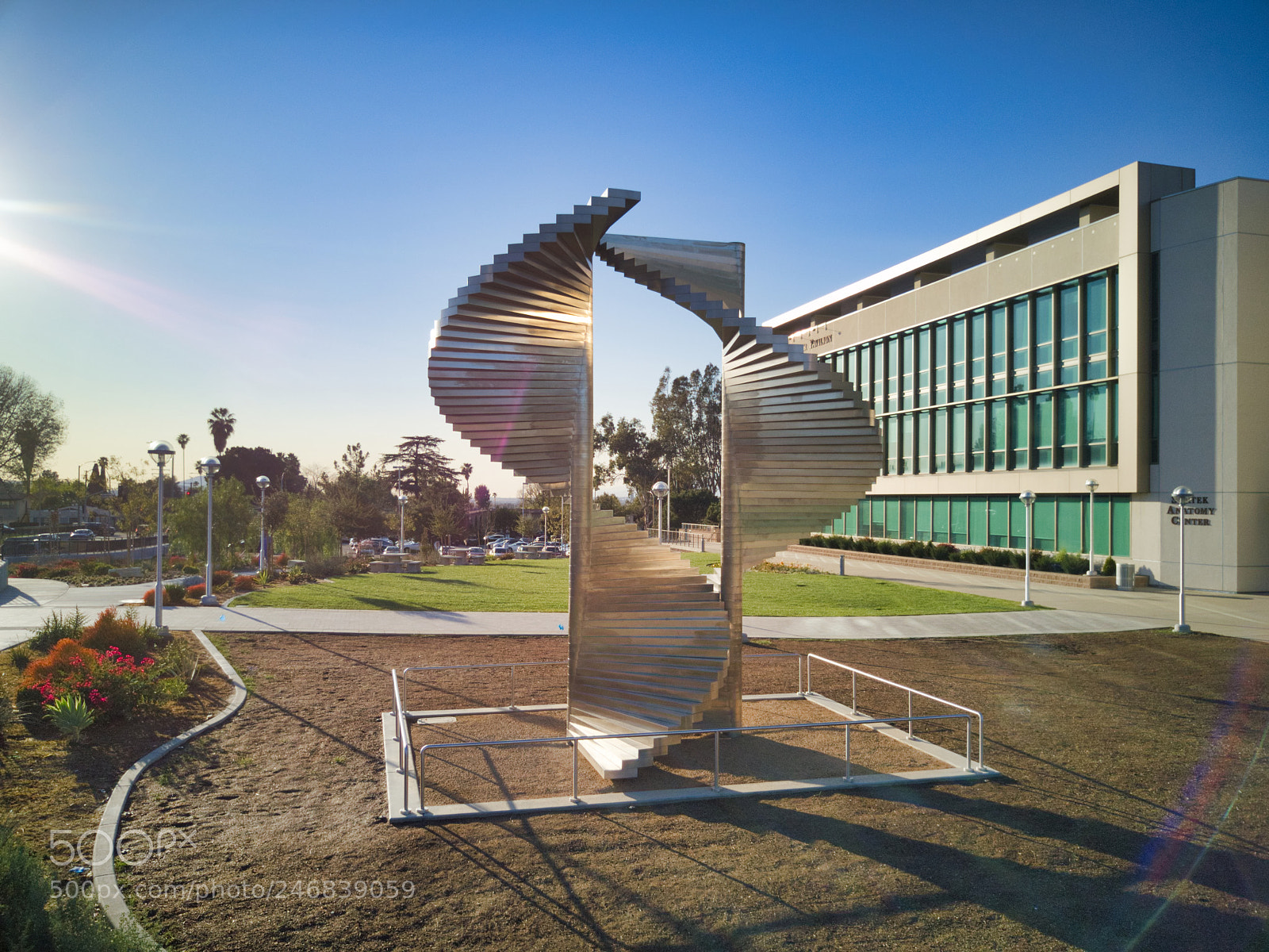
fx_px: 953
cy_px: 476
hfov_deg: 67.3
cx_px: 634
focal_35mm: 26
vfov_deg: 53.1
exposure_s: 1/1600
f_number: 2.2
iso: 100
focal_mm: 4.7
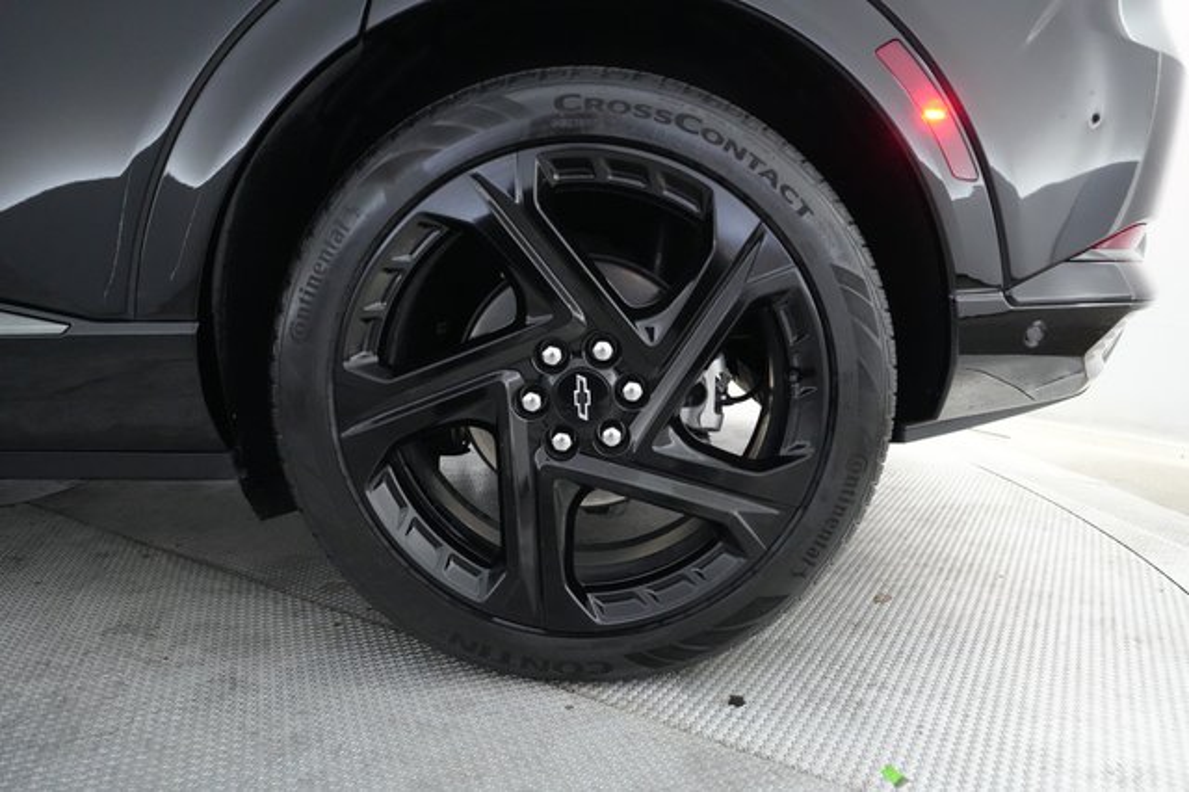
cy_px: 396
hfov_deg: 73.8
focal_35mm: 24
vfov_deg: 53.1
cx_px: 594
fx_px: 792
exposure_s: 1/160
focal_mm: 24
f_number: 4
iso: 12800
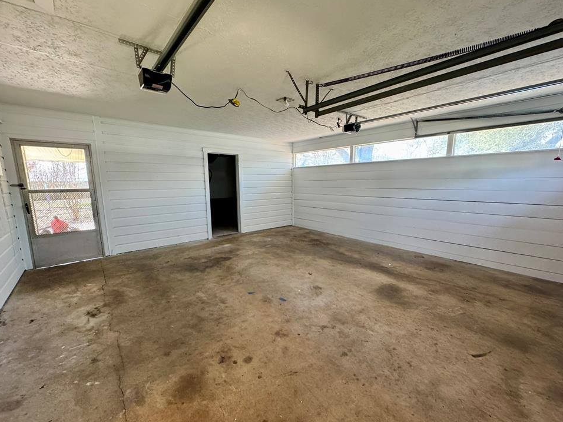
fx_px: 244
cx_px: 280
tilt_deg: -11.5
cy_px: 220
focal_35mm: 15
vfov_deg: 81.7
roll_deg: +0.0
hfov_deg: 98.2
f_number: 2.2
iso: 250
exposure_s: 1/60
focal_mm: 2.22
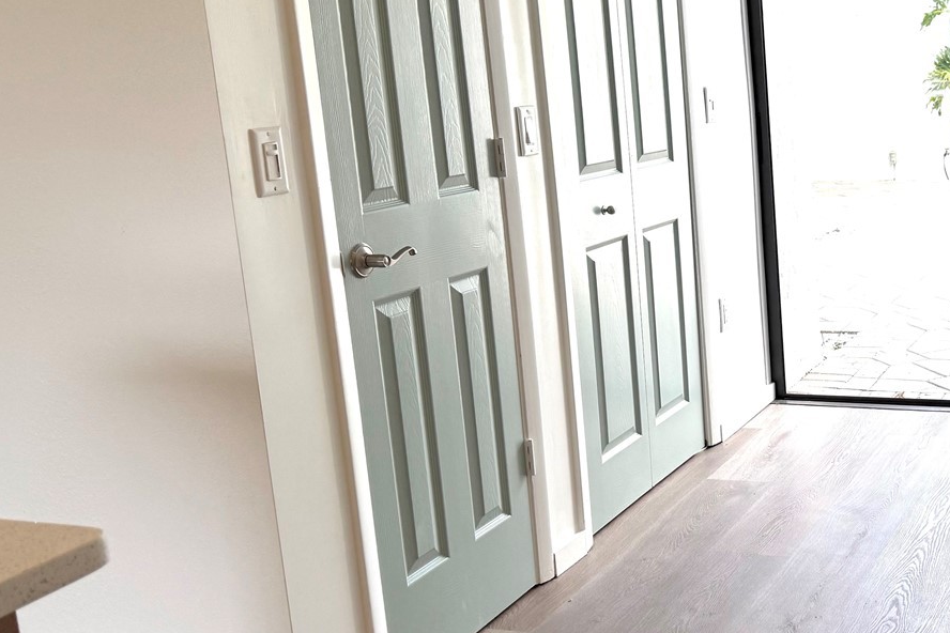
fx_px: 1187
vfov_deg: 29.8
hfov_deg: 40.6
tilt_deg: -10.2
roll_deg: +2.7
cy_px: 274
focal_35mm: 45
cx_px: 837
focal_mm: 6.76
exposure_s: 1/1122
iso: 100
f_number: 1.78
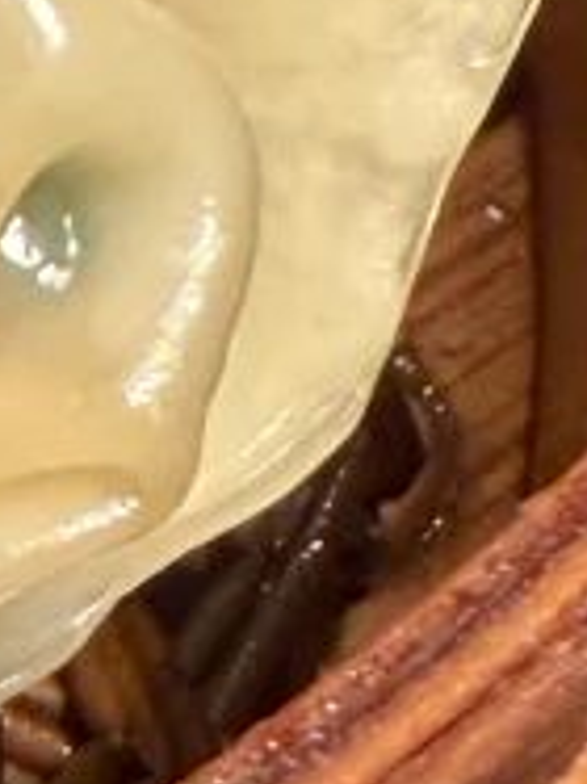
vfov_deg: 10.4
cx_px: -969
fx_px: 4188
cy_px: -331
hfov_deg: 7.4
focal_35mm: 185
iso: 320
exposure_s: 1/50
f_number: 2.2
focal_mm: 2.22
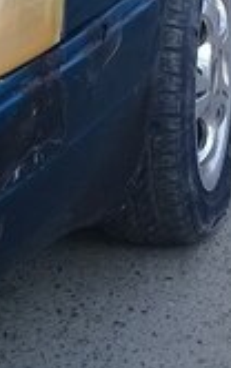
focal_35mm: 98
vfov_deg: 19.7
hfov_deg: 13.2
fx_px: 985
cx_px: 215
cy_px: -95
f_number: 2.2
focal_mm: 3.3
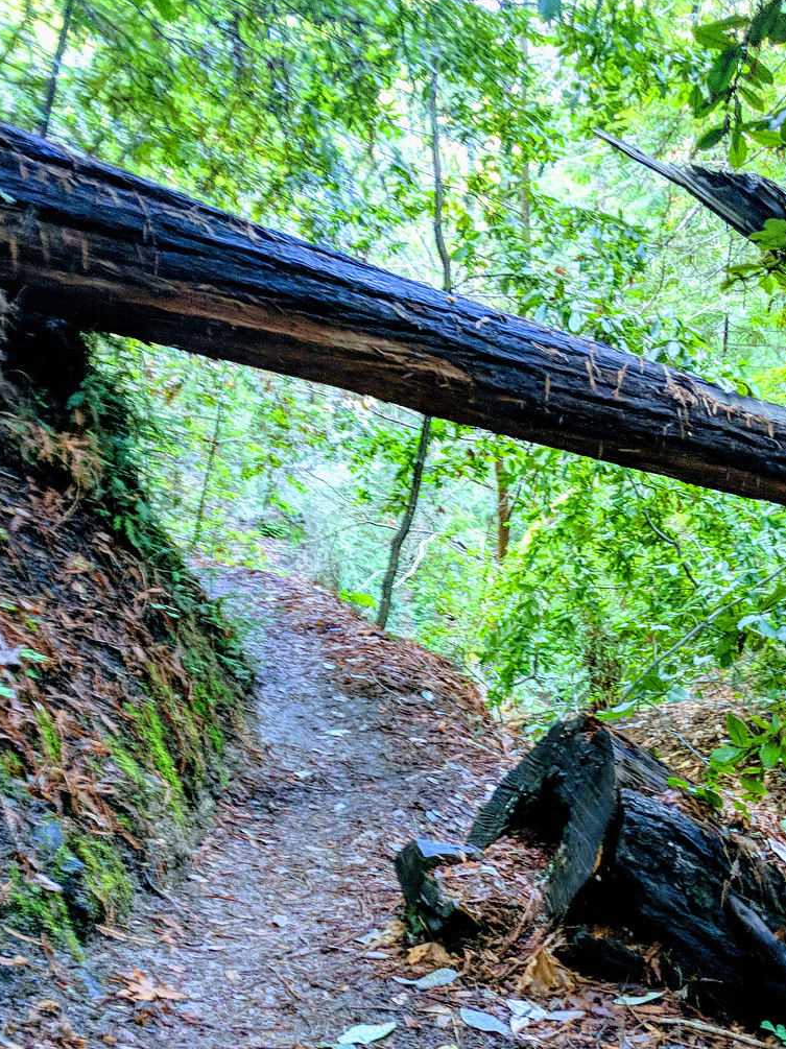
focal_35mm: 43
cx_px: 359
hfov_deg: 33.6
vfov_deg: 42.9
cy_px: 748
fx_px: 1303
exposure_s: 1/40.1
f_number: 1.8
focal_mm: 4.44
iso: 400
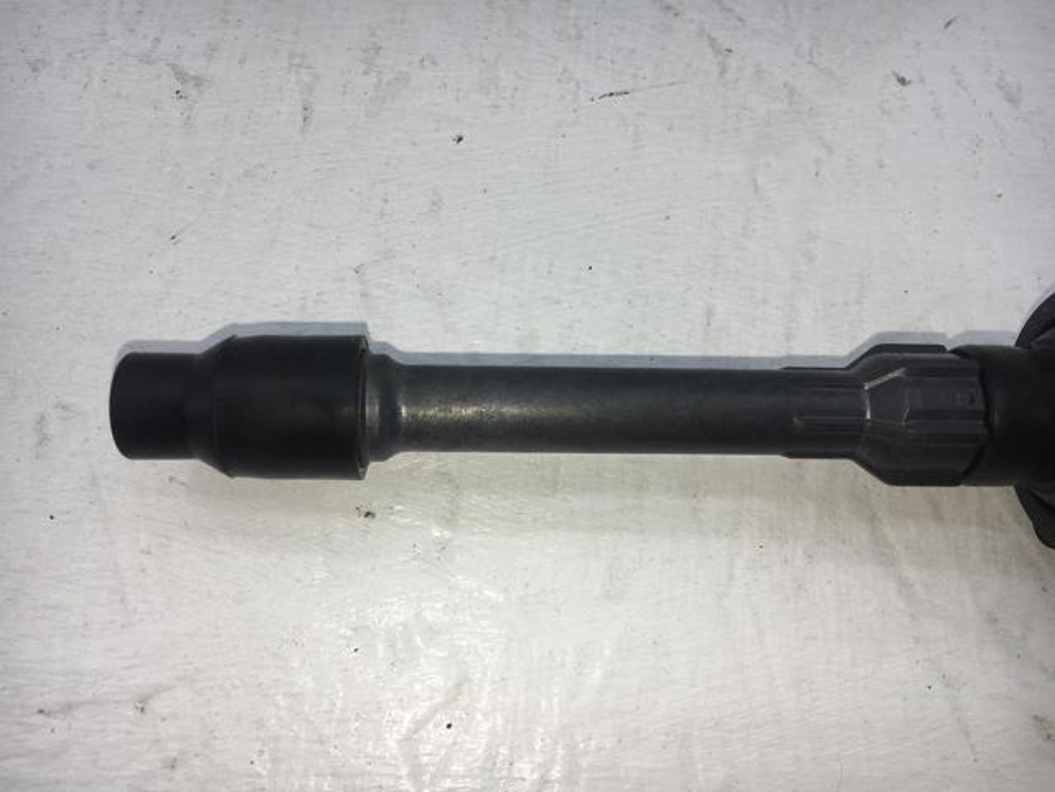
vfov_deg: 48.2
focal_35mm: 29
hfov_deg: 61.7
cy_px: 396
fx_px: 884
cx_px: 528
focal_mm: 4.15
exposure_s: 1/705
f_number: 2.2
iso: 25
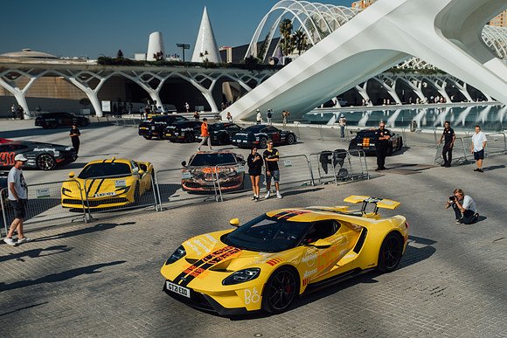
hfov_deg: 47.4
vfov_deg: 32.6
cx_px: 254
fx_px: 578
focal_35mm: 41
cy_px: 169
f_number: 3.2
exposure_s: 1/1000
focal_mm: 27.4
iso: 200
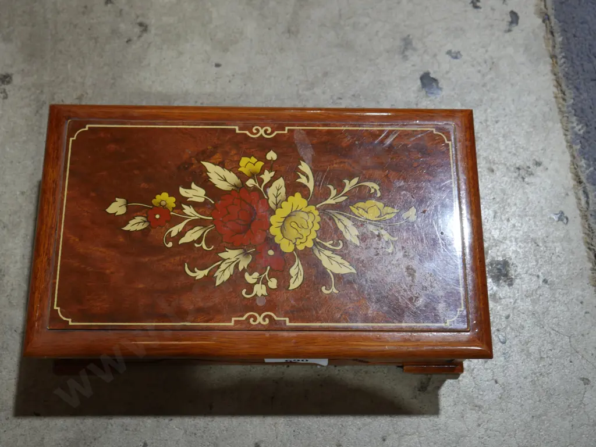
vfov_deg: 31.5
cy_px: 224
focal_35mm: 46
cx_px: 298
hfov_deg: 41.2
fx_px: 792
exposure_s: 1/60
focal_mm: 23
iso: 400
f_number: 5.1
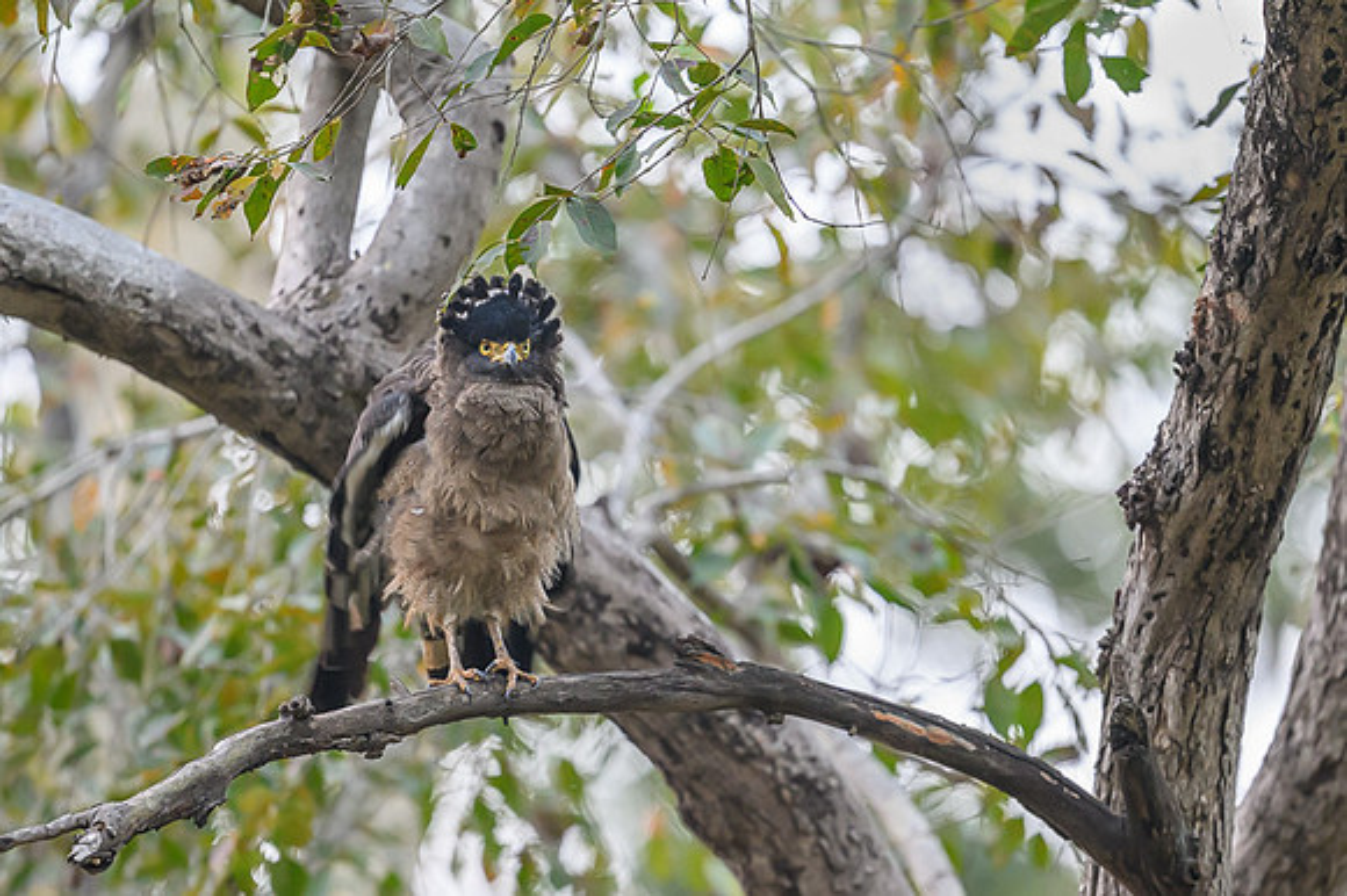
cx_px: 707
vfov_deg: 2.8
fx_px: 18141
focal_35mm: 485
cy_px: 486
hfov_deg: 4.3
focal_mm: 400
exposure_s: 1/250
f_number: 2.8
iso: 3200
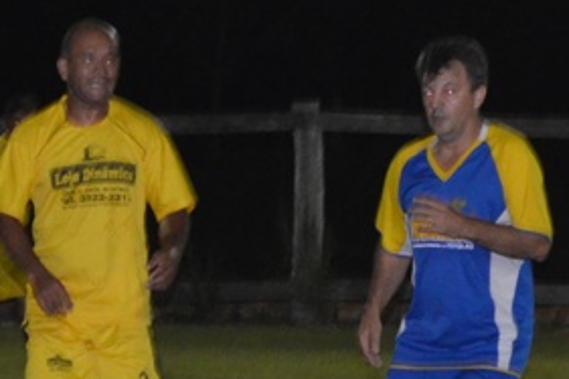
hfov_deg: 10.8
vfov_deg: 7.3
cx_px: -77
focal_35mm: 188
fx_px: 2972
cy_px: 346
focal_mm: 55
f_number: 5.6
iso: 3200
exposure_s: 1/60
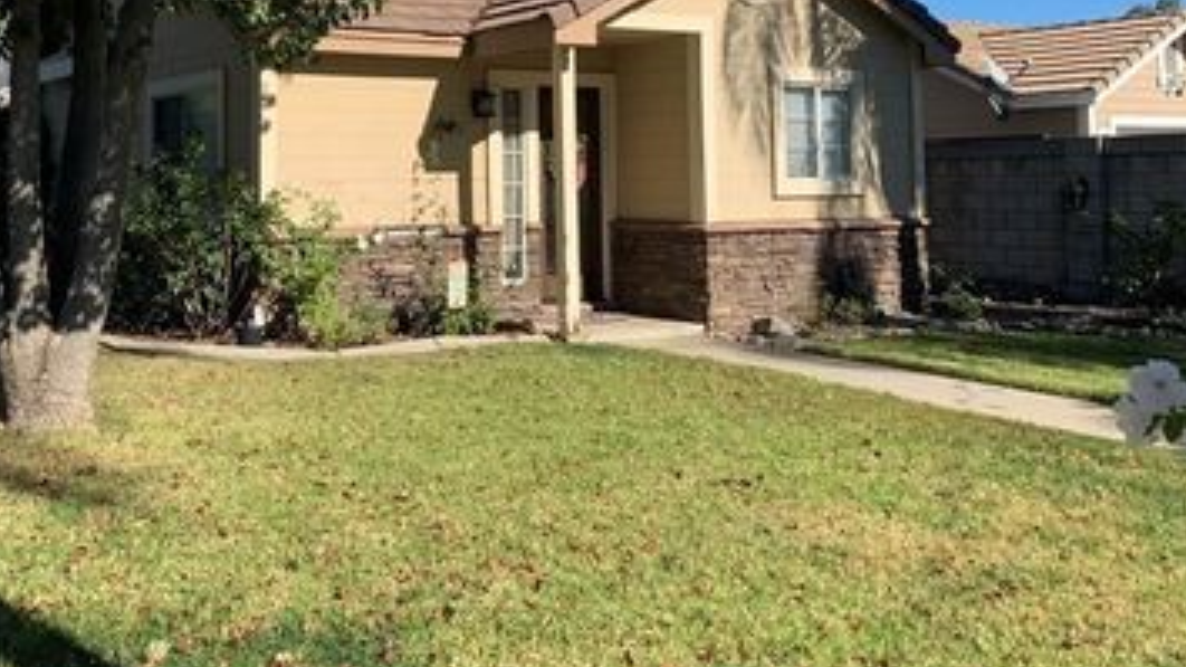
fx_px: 1258
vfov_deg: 28.9
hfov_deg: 49.9
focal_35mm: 40
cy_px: 112
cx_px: 425
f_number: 1.8
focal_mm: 4.25
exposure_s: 1/1634
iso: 25
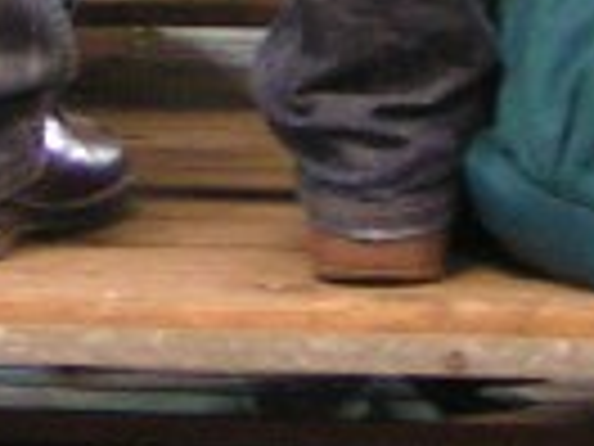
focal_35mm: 231
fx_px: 3964
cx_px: 14
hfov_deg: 8.5
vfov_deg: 6.3
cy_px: -455
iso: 200
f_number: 2.8
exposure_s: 1/4
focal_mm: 5.8
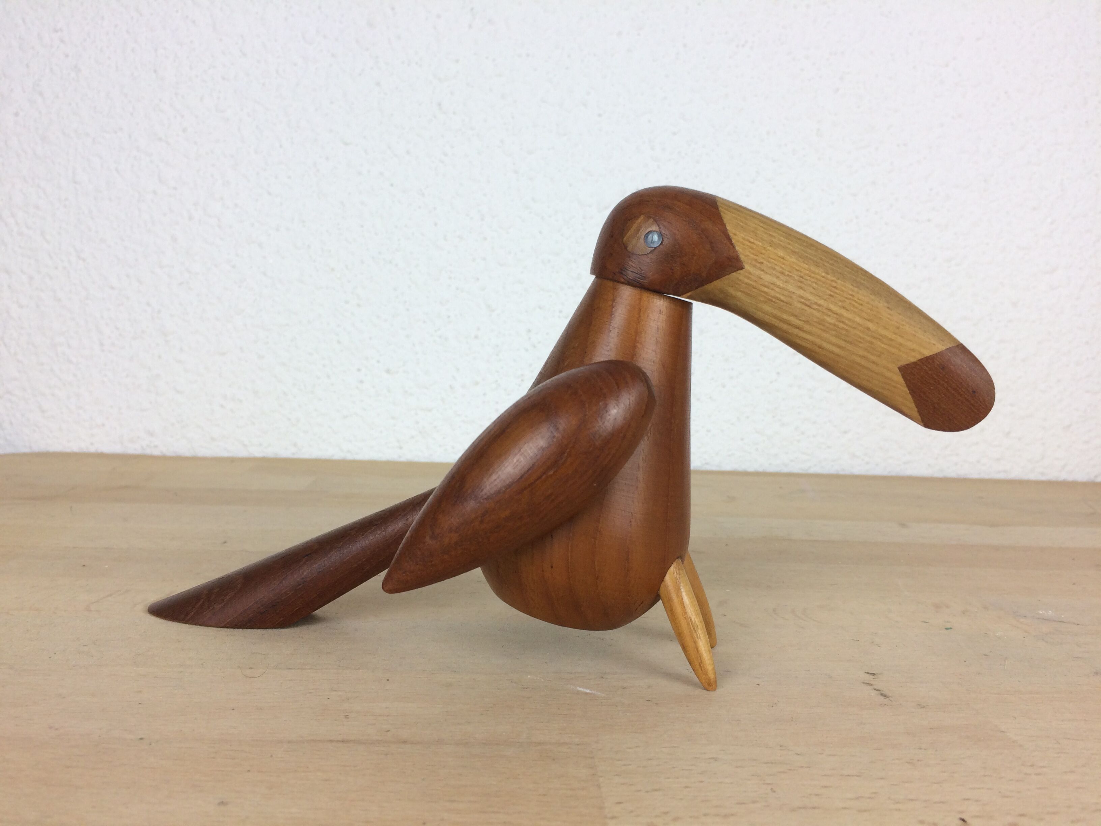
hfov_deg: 61.7
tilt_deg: -3.2
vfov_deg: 48.2
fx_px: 922
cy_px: 413
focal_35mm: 29
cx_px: 550
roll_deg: -1.3
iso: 50
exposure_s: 1/100
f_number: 2.2
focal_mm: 4.15
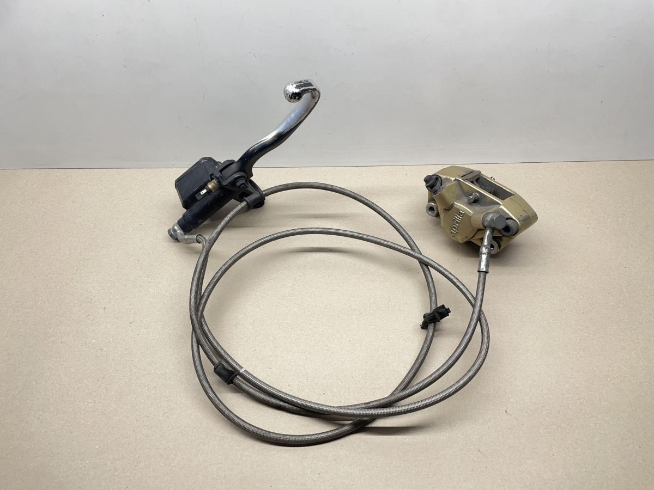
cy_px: 245
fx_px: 491
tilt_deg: -51.5
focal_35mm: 26
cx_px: 327
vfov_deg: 53.1
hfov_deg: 67.3
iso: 64
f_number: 1.6
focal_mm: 4.2
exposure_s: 1/100
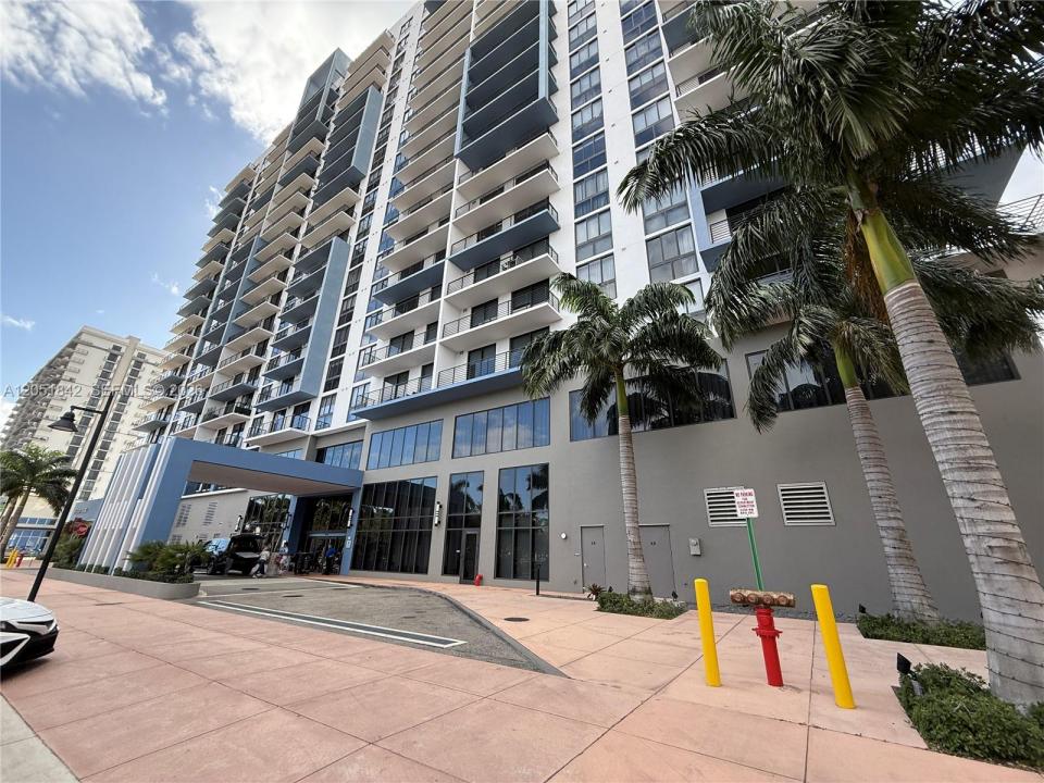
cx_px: 522
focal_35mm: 14
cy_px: 392
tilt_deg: +23.6
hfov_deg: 102.1
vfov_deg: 85.7
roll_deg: -0.8
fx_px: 422
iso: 50
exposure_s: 1/383
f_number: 2.2
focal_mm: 2.22
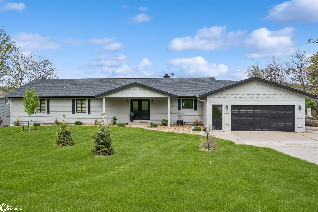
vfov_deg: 41.1
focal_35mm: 32
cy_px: 106
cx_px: 159
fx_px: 283
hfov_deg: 58.7
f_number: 9
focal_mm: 32
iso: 400
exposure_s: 1/800
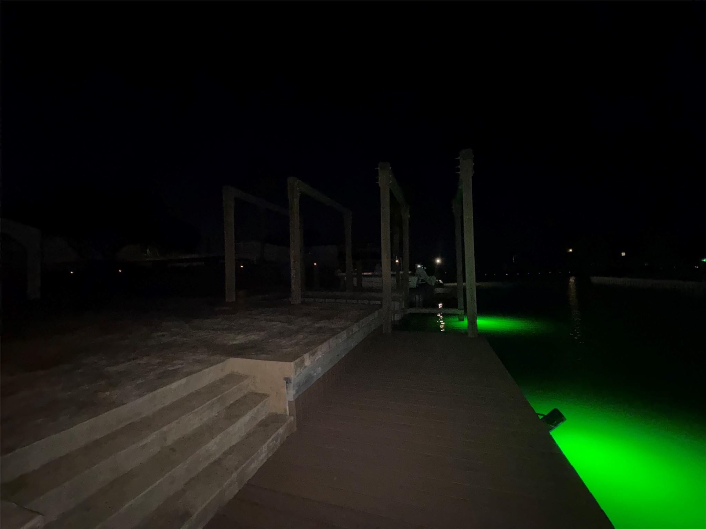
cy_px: 264
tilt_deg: +2.1
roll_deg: +1.6
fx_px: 286
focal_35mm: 14
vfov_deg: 85.7
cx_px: 353
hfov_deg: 102.1
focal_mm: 2.22
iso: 1600
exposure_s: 1/16
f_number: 2.2
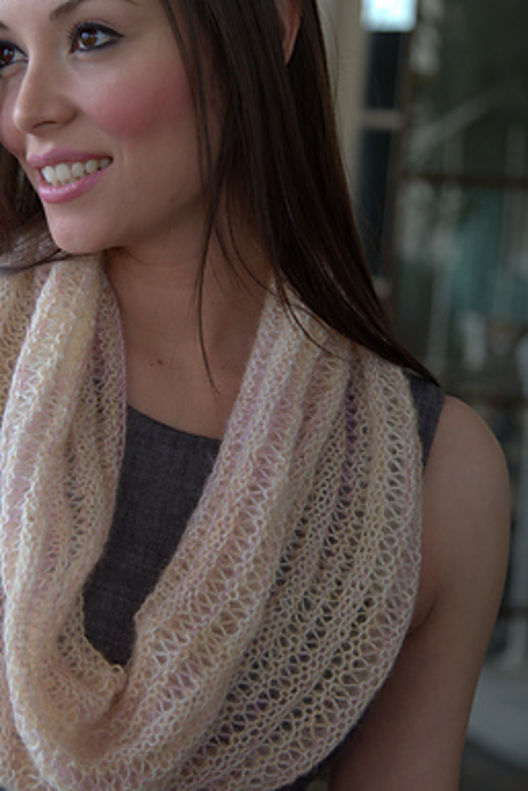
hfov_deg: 13.9
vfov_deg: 20.8
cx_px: 91
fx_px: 2154
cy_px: 413
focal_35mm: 98
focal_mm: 60
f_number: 4
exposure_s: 1/100
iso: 320
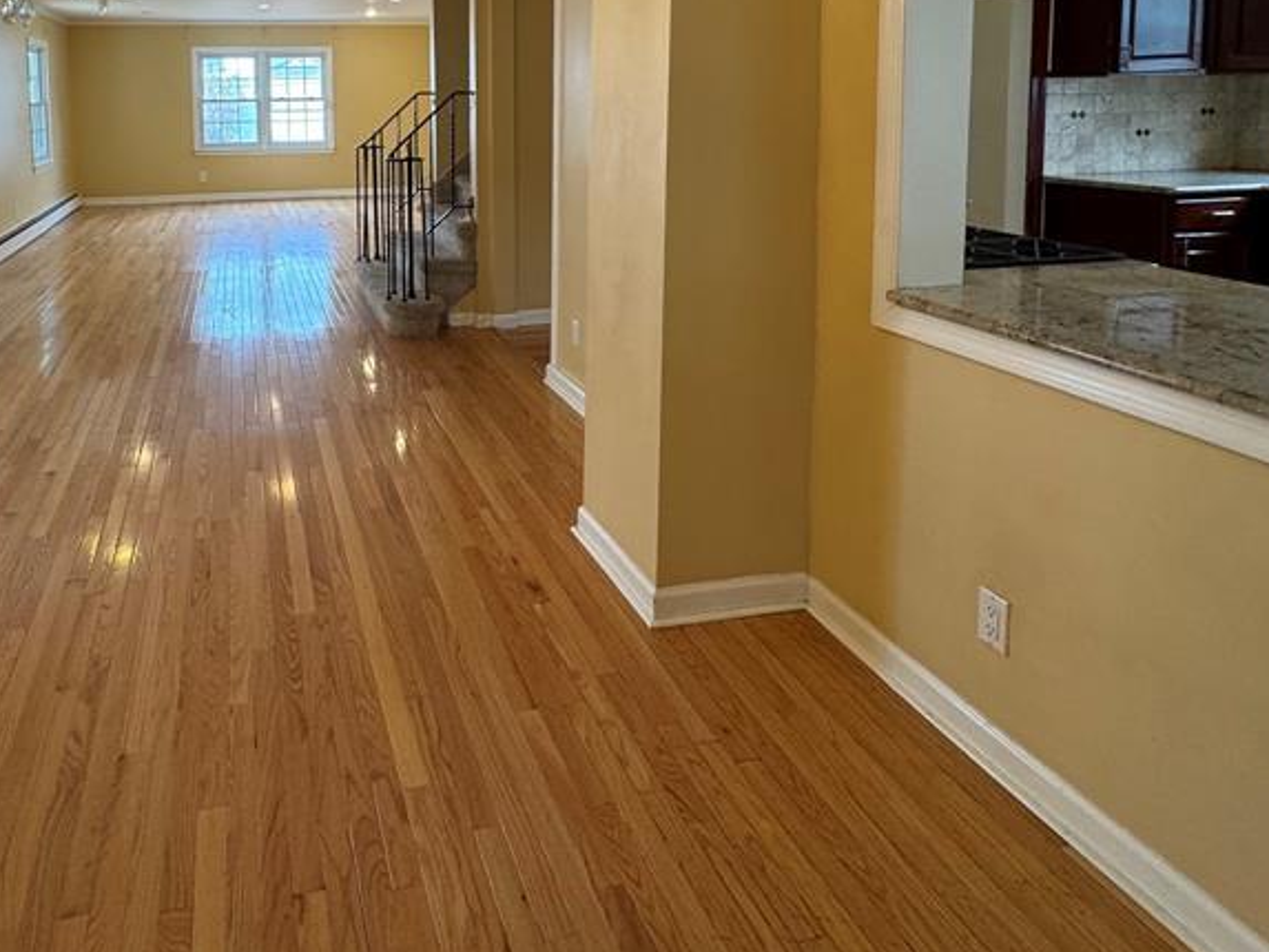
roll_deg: +1.5
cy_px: 164
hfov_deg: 67.2
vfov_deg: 50.8
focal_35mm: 25
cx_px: 407
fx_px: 917
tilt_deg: -6.2
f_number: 2.2
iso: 200
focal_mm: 2.22
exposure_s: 1/120
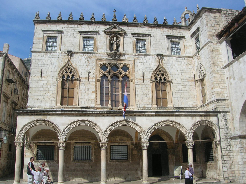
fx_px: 241
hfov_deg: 54.0
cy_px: 92
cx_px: 123
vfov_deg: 41.7
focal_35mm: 34
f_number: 4.9
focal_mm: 5.7
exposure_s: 1/660
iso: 50
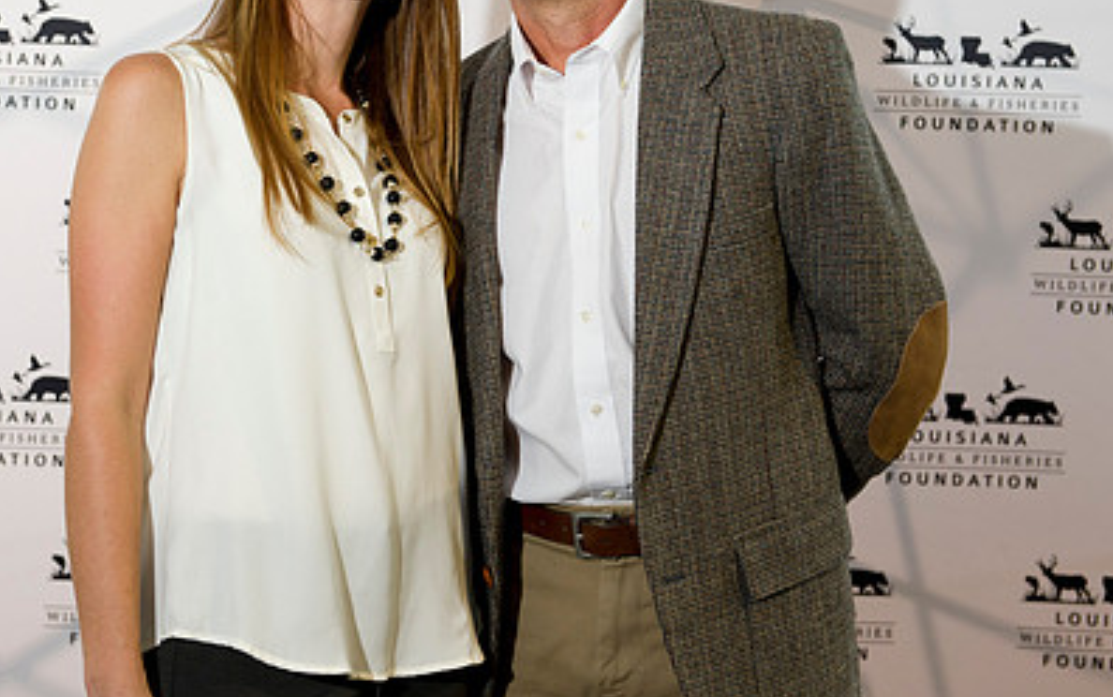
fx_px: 2489
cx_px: 469
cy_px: 191
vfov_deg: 15.9
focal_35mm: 82
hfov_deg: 25.2
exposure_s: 1/80
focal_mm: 55
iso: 800
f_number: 4.5
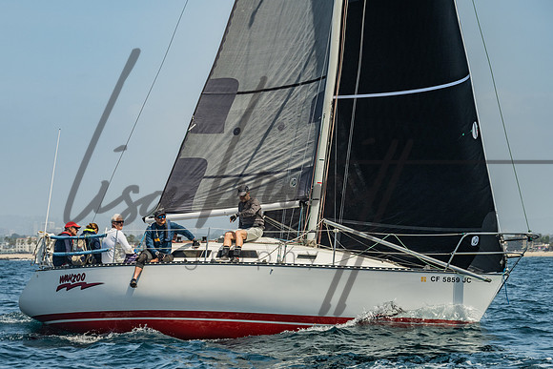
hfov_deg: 16.4
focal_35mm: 125
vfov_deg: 11.0
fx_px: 1917
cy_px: 193
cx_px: 259
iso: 320
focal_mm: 101
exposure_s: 1/1000
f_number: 6.3
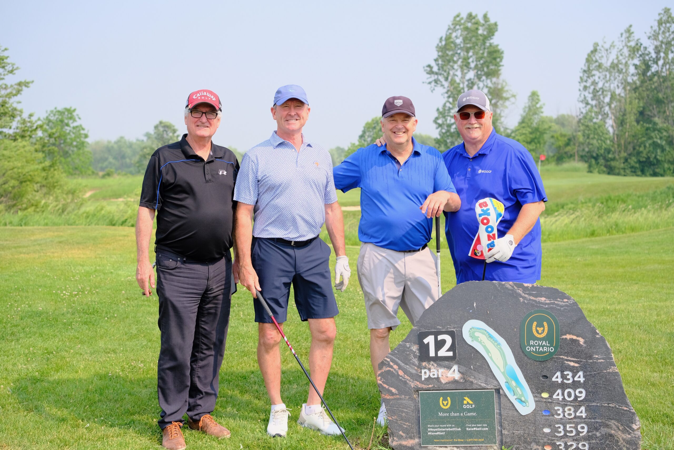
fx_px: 936
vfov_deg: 27.0
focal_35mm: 50
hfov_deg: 39.6
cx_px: 337
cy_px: 225
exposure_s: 1/4000
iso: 640
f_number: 2.8
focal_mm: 33
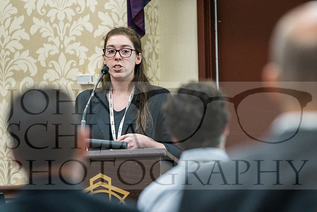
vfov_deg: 4.6
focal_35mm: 300
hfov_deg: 6.9
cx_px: 158
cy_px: 106
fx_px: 2642
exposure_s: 1/125
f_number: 3.5
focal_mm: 200
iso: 3200
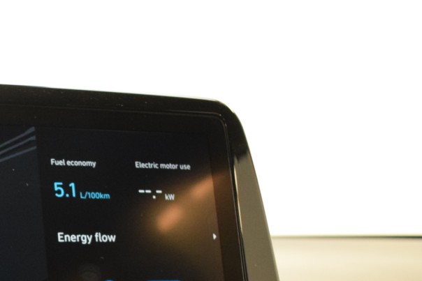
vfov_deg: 19.5
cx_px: -80
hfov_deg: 26.8
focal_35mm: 67
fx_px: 786
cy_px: 306
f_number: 3.5
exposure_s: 1/60
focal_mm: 18
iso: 2200
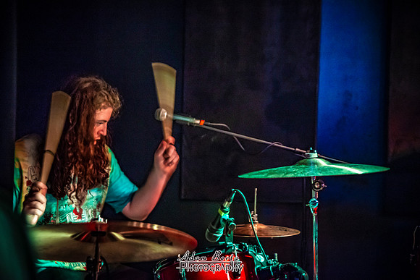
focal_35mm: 56
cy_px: 140
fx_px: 657
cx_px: 207
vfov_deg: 24.1
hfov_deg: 35.4
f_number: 2.8
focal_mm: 55
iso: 4000
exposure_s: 1/25
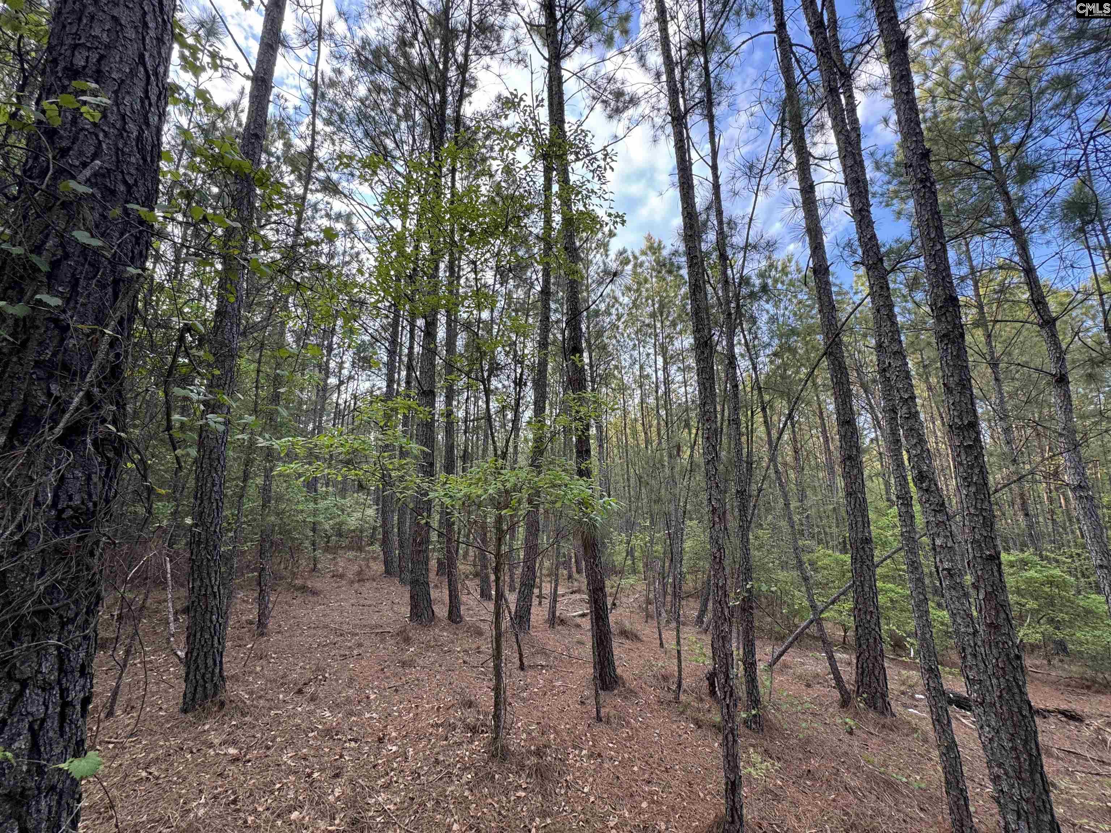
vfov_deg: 85.7
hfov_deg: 102.1
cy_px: 416
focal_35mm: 14
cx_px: 556
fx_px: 449
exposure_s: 1/99
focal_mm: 2.22
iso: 50
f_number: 2.2
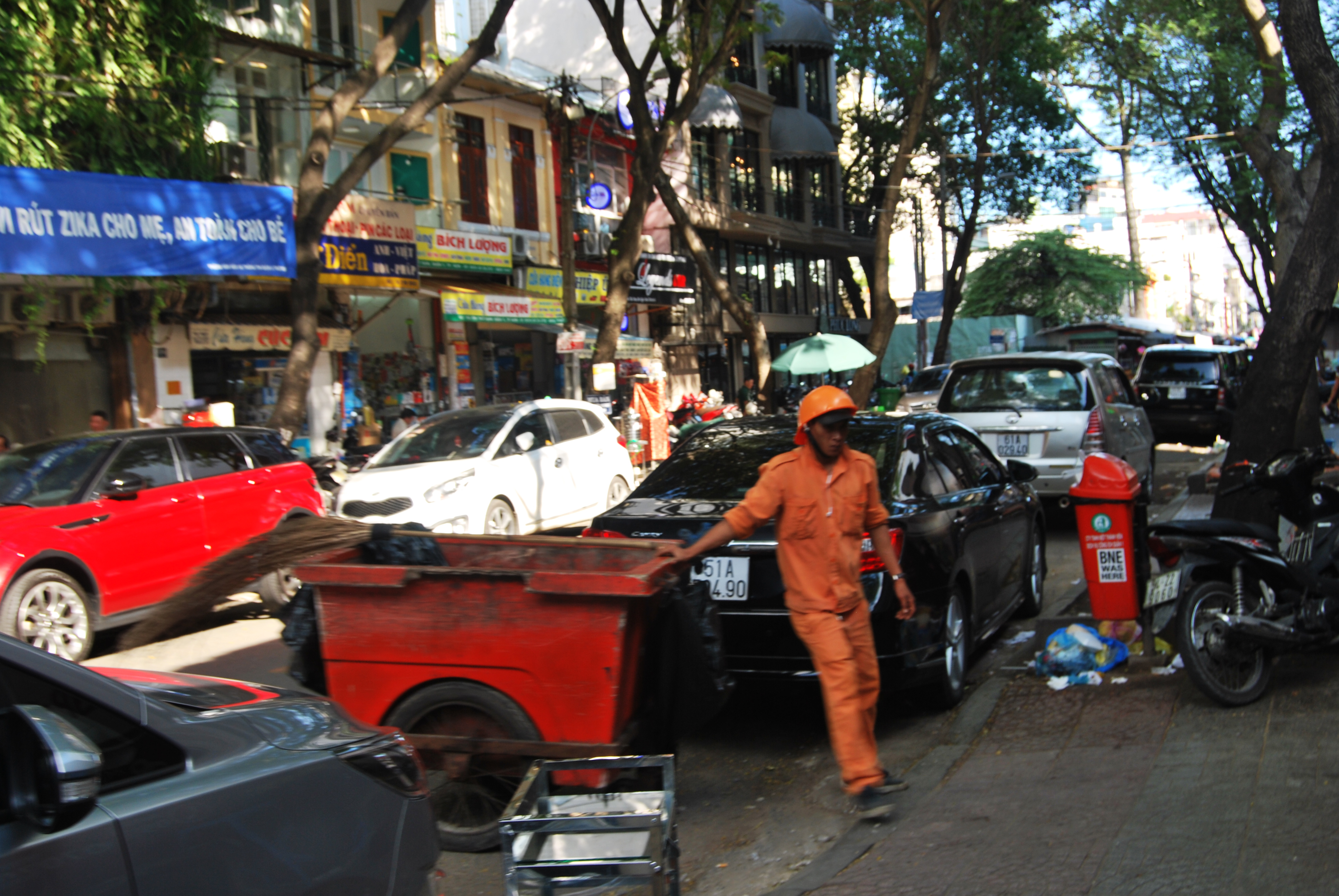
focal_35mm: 42
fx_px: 1564
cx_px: 670
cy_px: 448
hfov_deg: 46.3
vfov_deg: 32.0
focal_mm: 28
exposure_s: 1/50
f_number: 5
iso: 100
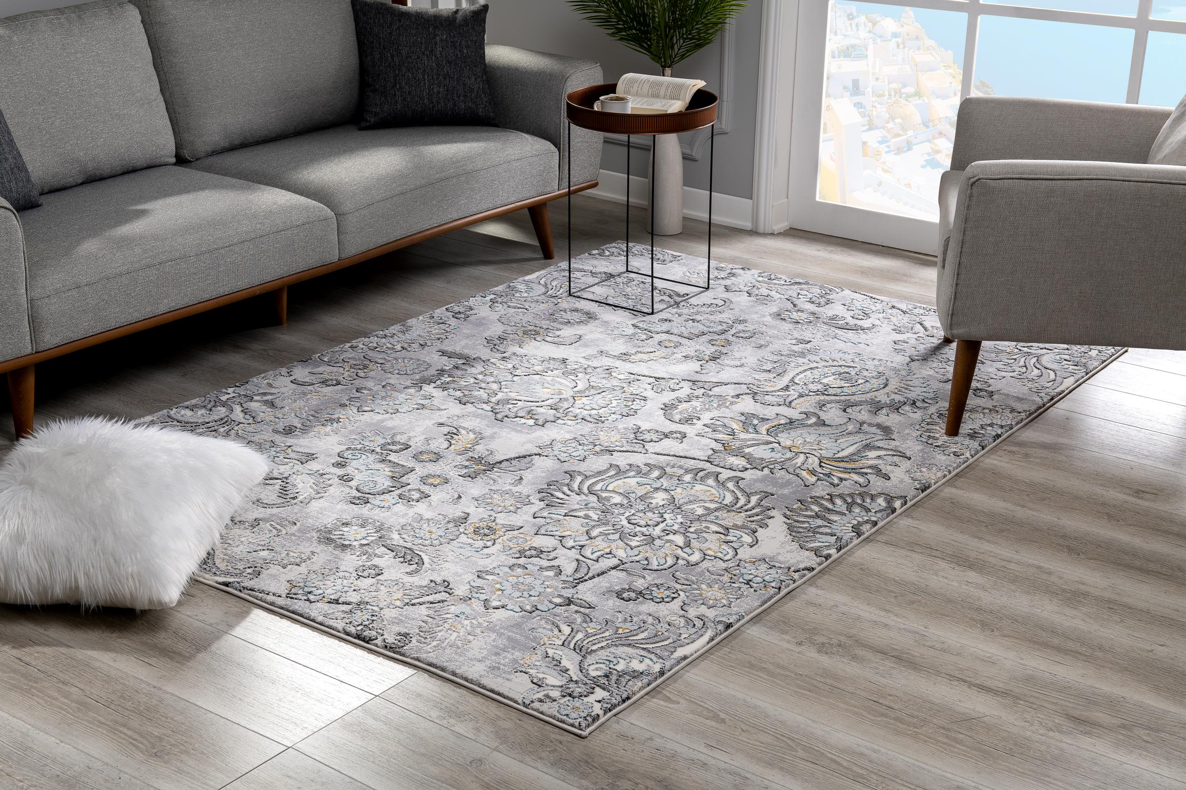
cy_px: 395
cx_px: 593
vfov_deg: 24.6
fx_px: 1812
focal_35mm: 55
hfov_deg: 36.3
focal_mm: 55
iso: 80
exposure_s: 1/125
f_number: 9
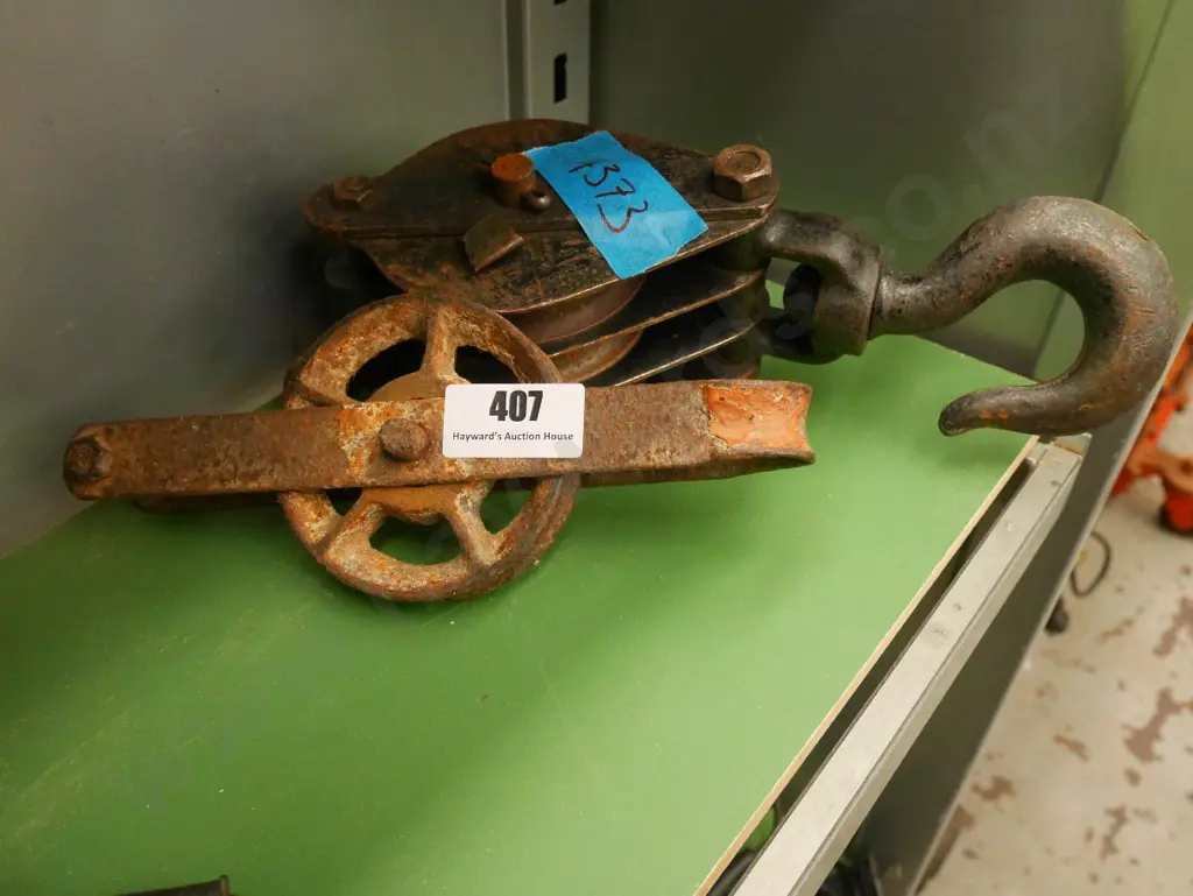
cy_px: 448
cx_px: 596
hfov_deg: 59.9
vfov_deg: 46.8
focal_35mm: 30
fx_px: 1034
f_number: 3.7
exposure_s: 1/160
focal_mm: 15
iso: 3200
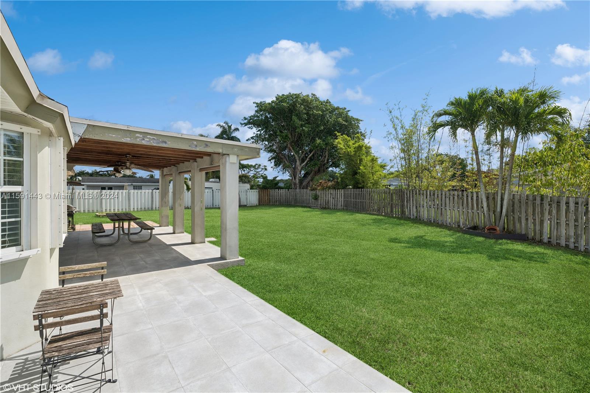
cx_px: 295
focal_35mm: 16
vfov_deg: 73.7
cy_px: 196
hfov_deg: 96.7
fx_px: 262
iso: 200
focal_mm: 16
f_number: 10
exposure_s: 1/250
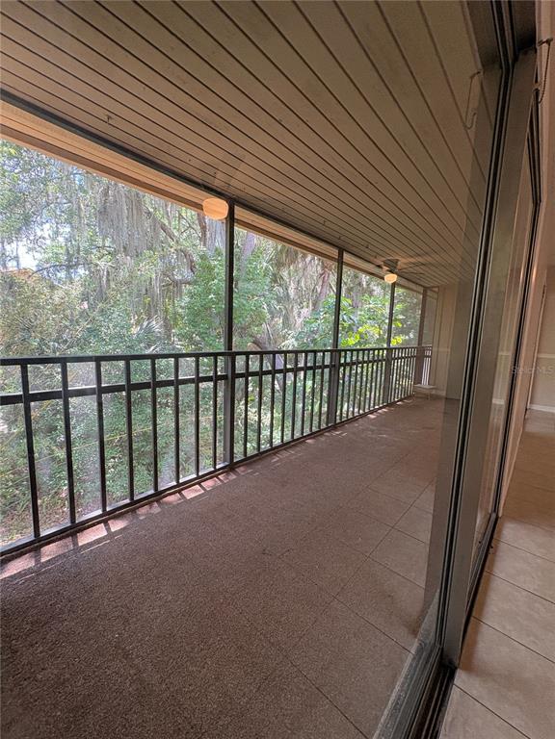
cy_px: 370
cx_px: 278
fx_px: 299
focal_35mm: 14
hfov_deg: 85.7
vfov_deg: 102.1
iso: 200
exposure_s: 1/120
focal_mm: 2.22
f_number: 2.2
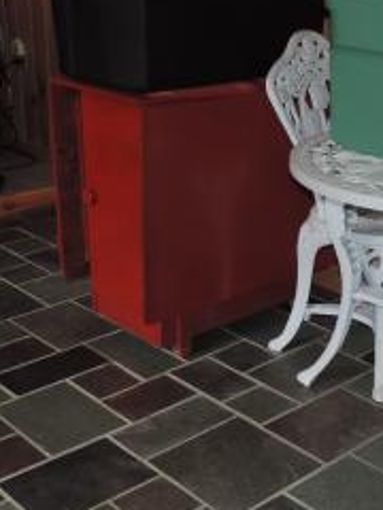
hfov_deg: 25.0
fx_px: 856
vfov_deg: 33.2
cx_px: 274
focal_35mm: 58
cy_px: 266
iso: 200
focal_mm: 4.3
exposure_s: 1/30
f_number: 3
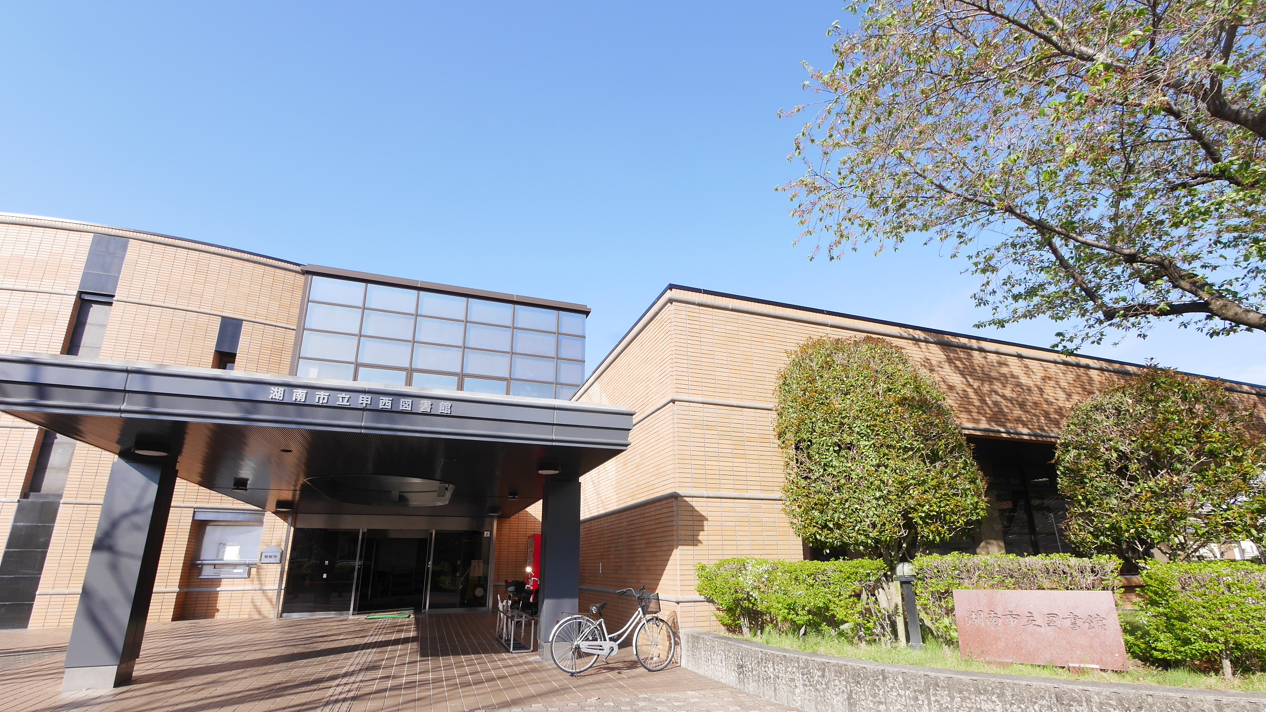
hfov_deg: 92.6
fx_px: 604
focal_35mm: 18
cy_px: 413
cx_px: 650
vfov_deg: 60.7
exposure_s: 1/250
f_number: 6.3
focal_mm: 8
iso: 200
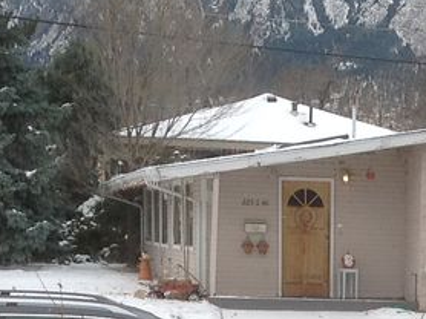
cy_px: 546
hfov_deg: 12.1
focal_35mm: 161
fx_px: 1980
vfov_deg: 8.9
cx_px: 466
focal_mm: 4.28
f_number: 2.4
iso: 50
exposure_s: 1/438
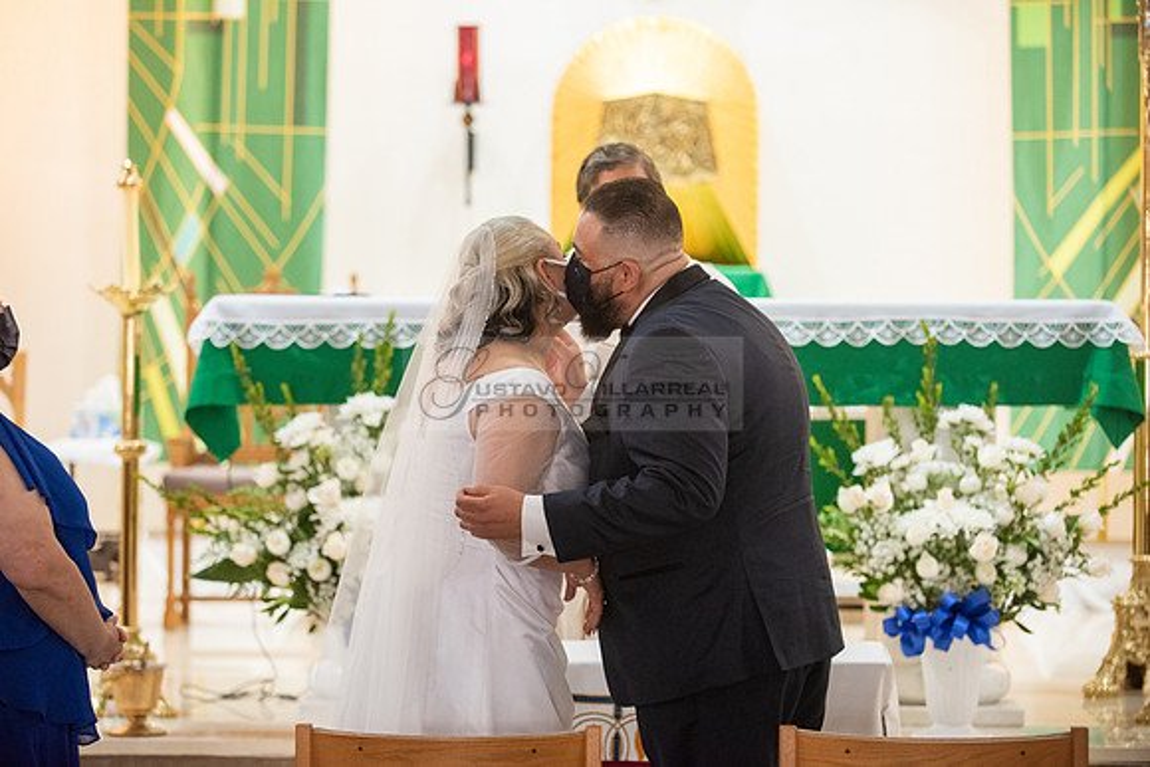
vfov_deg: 12.1
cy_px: 382
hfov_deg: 18.1
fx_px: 3615
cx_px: 550
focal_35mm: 113
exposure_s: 1/160
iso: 2000
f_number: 2.8
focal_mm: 105
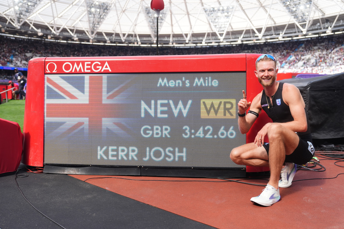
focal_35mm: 32
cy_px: 114
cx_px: 172
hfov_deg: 58.7
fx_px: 306
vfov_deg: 41.1
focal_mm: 32
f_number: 2.8
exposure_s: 1/2500
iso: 400
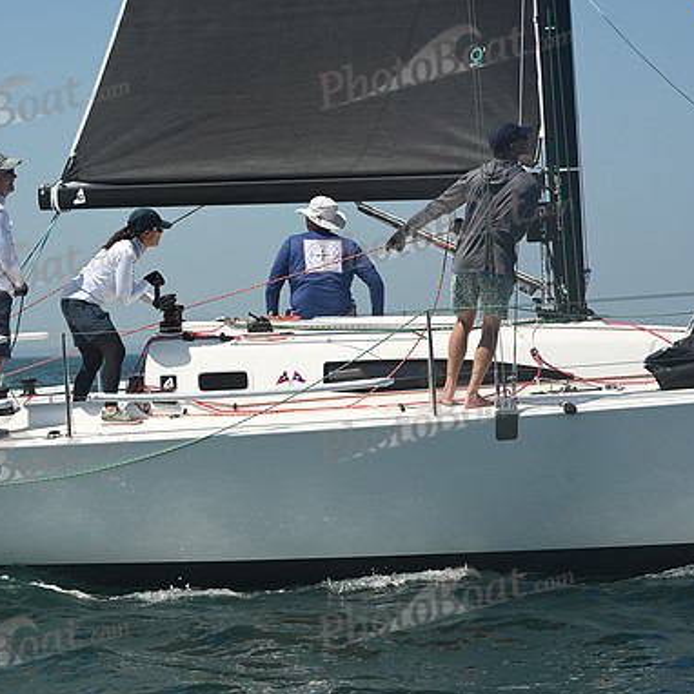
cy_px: 350
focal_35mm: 129
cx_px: 225
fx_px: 2926
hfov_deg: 13.5
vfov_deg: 13.5
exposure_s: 1/1000
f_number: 11
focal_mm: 100
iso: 320
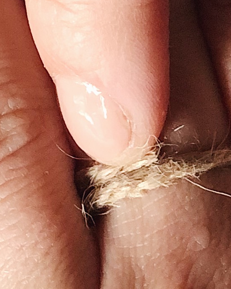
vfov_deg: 6.5
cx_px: 60
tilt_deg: -81.2
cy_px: 48
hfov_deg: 5.2
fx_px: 2548
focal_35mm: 298
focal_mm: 6
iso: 80
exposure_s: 1/60
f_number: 2.4
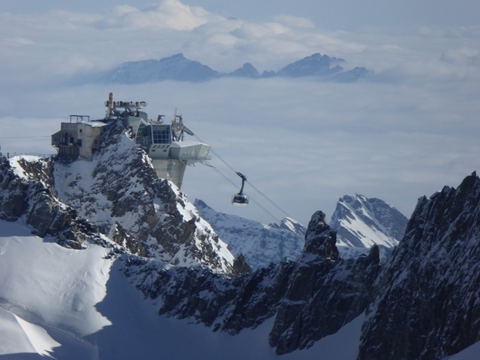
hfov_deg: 2.6
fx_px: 10441
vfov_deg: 2.0
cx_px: 240
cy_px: 180
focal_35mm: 753
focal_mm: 121.5
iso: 100
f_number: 6.3
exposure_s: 1/800
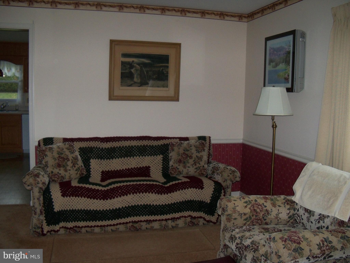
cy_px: 132
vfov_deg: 40.7
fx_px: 354
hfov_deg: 52.6
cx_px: 175
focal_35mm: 35
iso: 200
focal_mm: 6.2
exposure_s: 1/30
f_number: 3.5
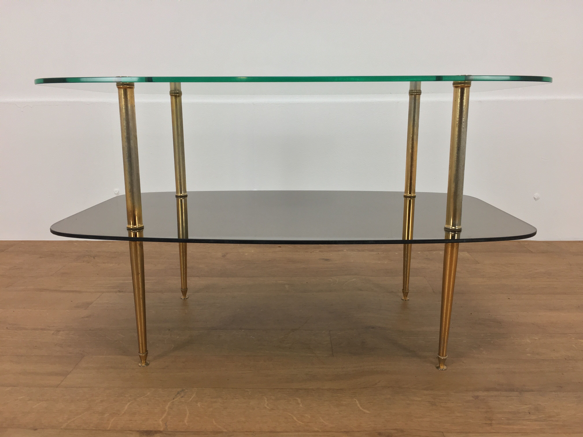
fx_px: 488
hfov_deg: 61.7
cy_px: 218
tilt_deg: -11.9
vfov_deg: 48.2
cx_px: 292
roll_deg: -0.2
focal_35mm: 29
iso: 40
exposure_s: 1/33
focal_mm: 4.15
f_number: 2.2
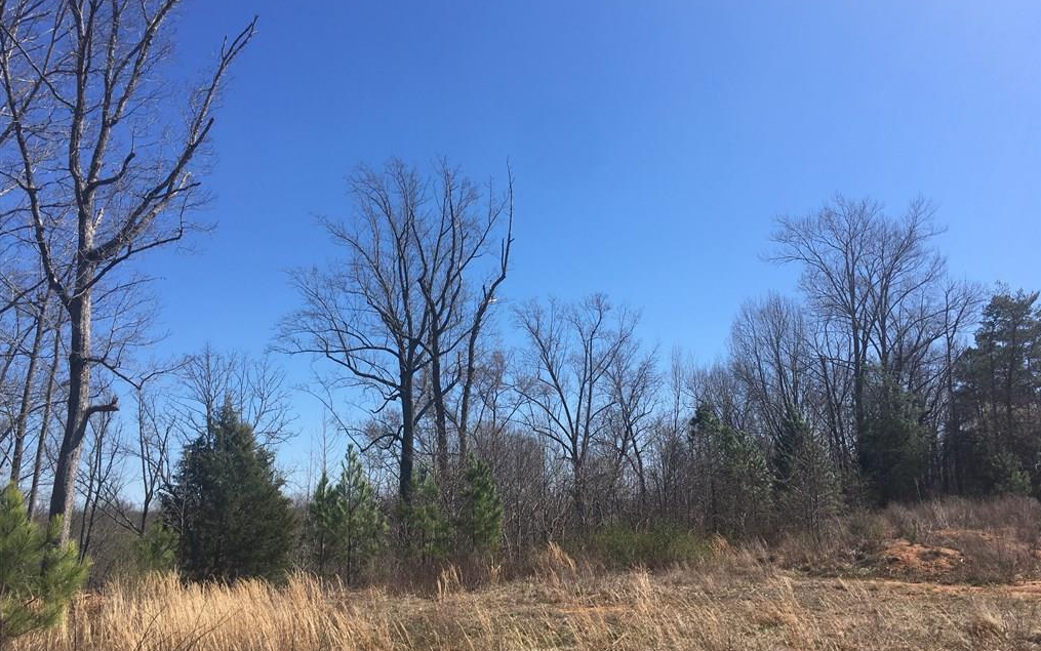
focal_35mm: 31
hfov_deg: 61.2
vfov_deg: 40.6
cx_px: 523
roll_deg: +1.0
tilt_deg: +14.9
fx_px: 880
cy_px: 304
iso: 25
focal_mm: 4.15
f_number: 2.2
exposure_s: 1/1451
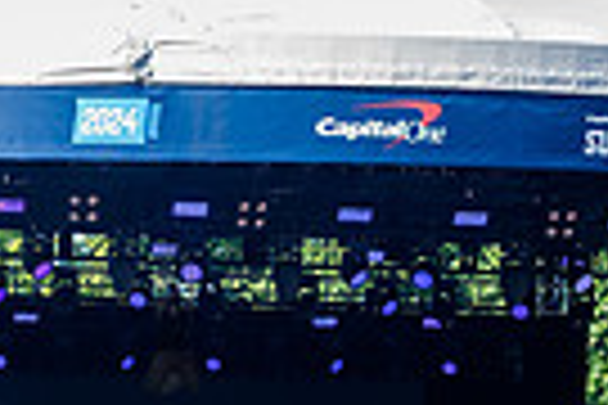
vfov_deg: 8.7
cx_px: 171
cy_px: 749
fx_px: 2533
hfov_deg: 13.6
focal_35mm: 150
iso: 400
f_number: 3.5
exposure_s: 1/800
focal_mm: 35
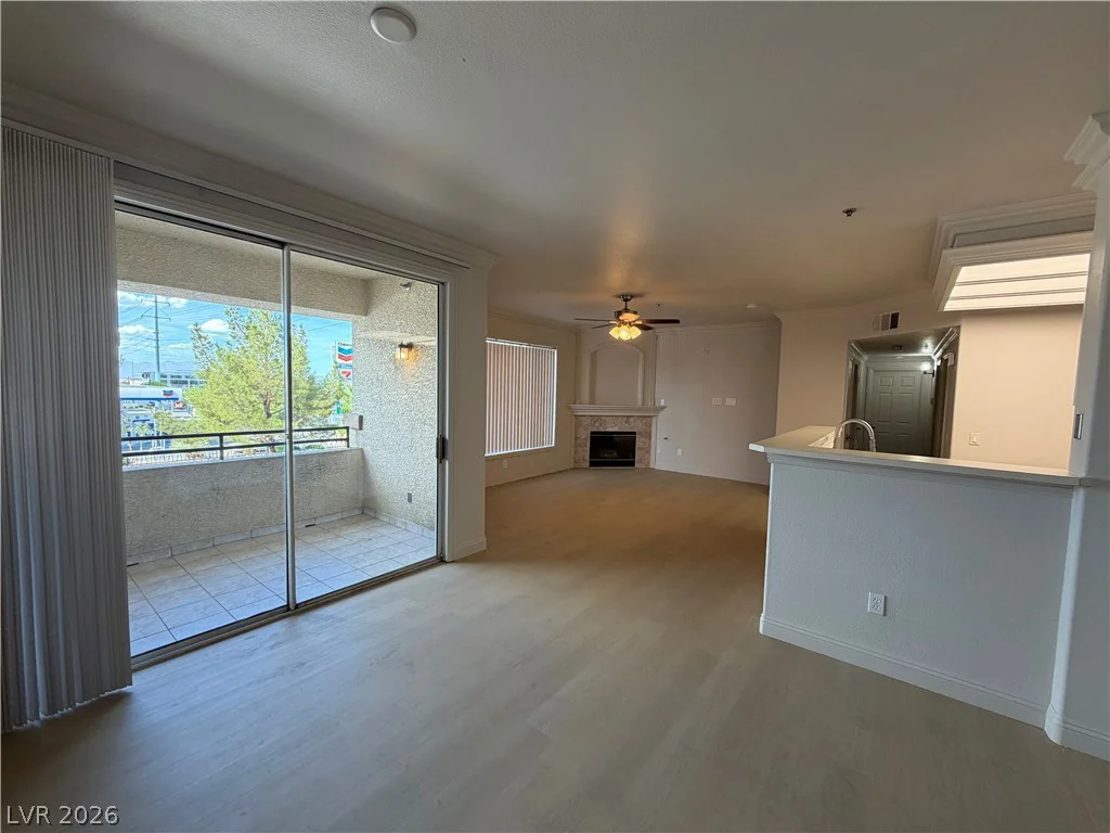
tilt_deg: -3.8
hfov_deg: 102.1
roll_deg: -1.3
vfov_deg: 85.7
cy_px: 416
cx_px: 555
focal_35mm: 14
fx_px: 449
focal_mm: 2.22
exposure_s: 1/120
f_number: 2.2
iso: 125
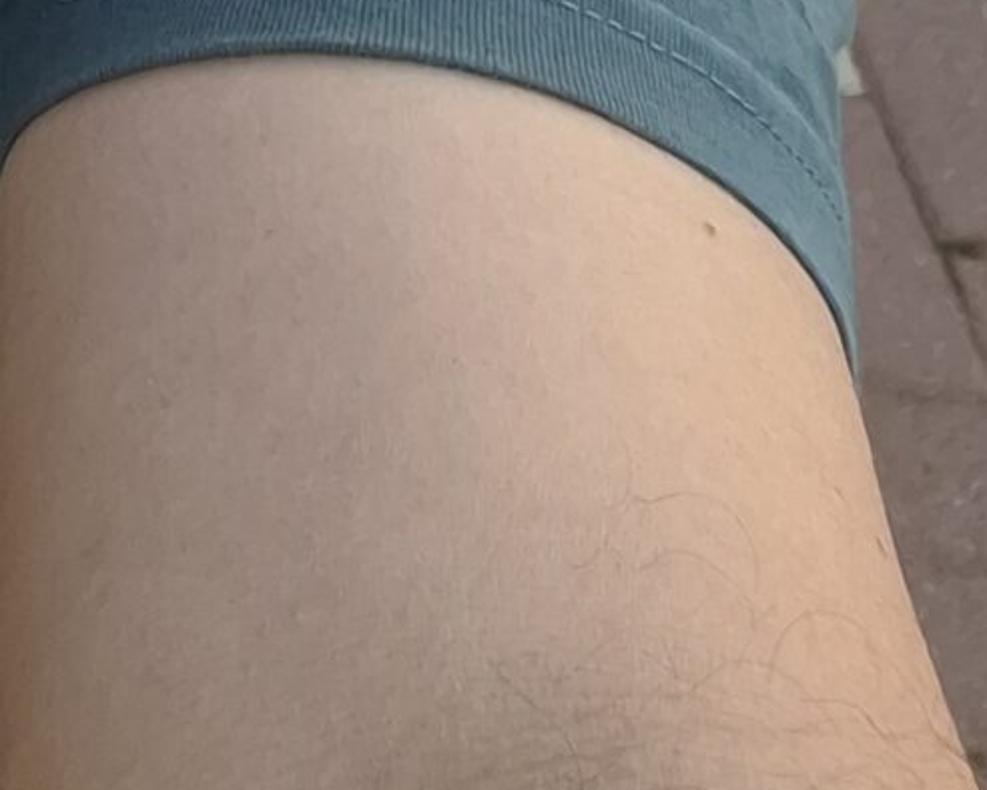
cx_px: -610
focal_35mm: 127
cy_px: -1618
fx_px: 3711
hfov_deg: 13.9
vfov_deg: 9.4
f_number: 2.2
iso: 100
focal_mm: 3.72
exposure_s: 1/100
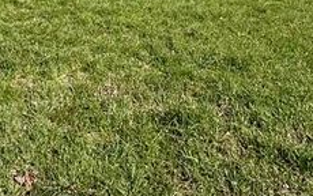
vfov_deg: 23.4
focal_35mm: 43
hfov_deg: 44.6
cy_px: -105
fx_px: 367
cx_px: 76
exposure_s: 1/2841
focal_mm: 2.22
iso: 50
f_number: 2.2
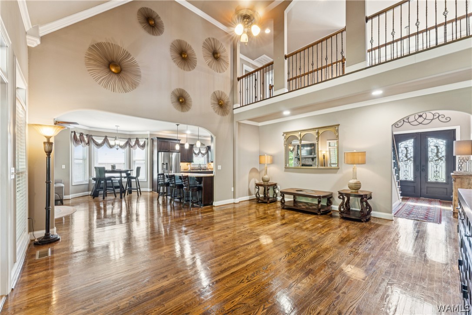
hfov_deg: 104.3
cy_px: 158
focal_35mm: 14
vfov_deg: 81.2
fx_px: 184
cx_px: 236
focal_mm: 14
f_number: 13
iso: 400
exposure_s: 1/1.67
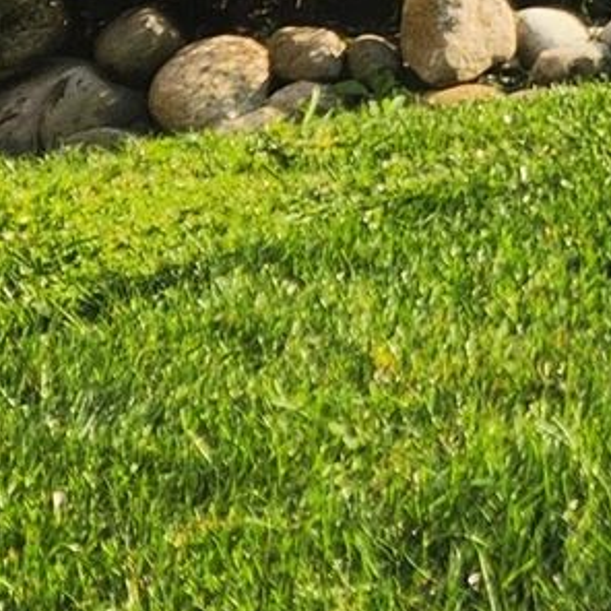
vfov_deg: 9.4
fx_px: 3515
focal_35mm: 176
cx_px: 1517
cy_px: -578
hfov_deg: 8.9
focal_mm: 5.4
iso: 20
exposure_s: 1/836
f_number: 1.8
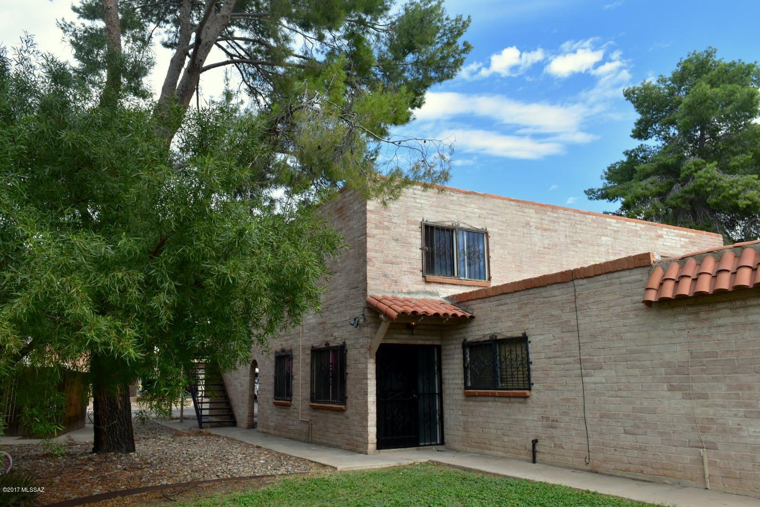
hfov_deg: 67.4
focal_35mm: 27
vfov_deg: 47.9
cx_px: 380
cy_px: 254
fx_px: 570
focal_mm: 18
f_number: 10
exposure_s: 1/160
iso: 400
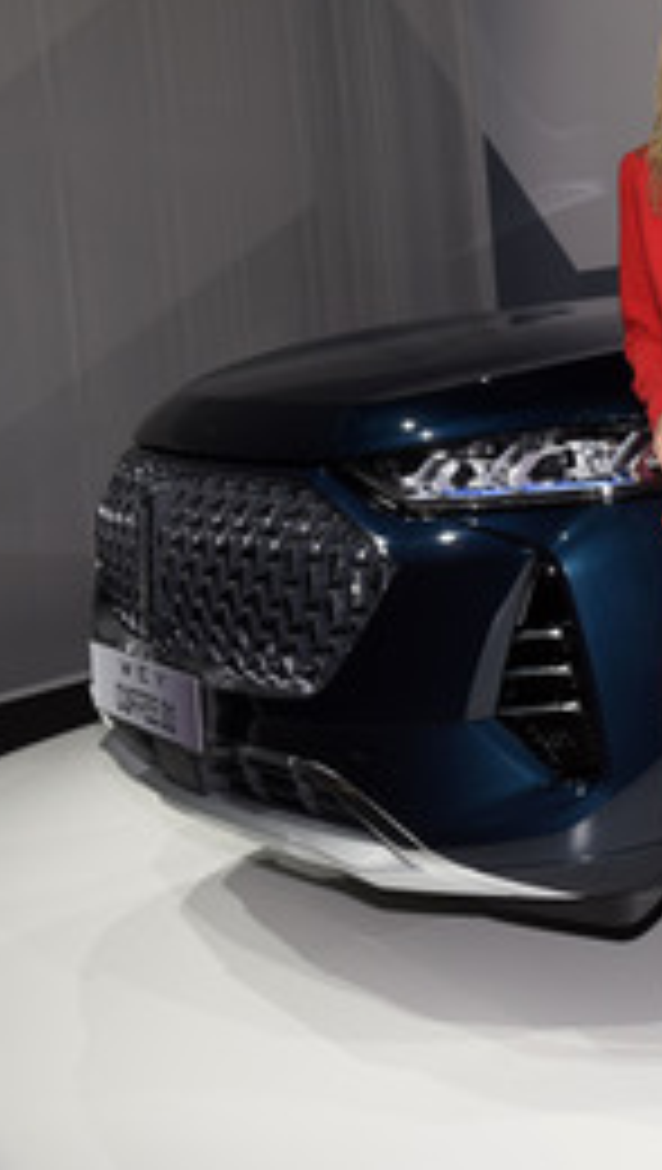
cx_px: 979
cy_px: 504
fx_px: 1803
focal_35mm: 58
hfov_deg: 18.5
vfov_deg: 35.9
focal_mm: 32
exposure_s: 1/125
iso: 400
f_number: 6.3
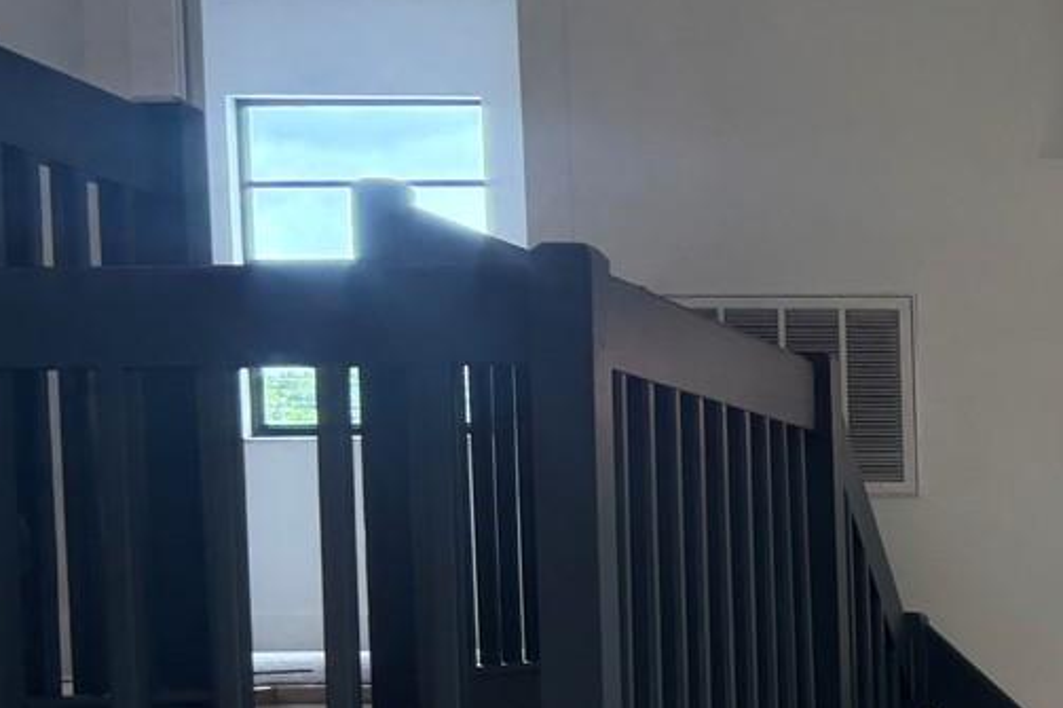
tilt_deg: -3.0
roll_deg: +0.4
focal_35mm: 86
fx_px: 2538
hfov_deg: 20.5
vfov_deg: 15.6
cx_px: 1555
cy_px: 716
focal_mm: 5.96
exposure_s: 1/120
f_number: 1.6
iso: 64
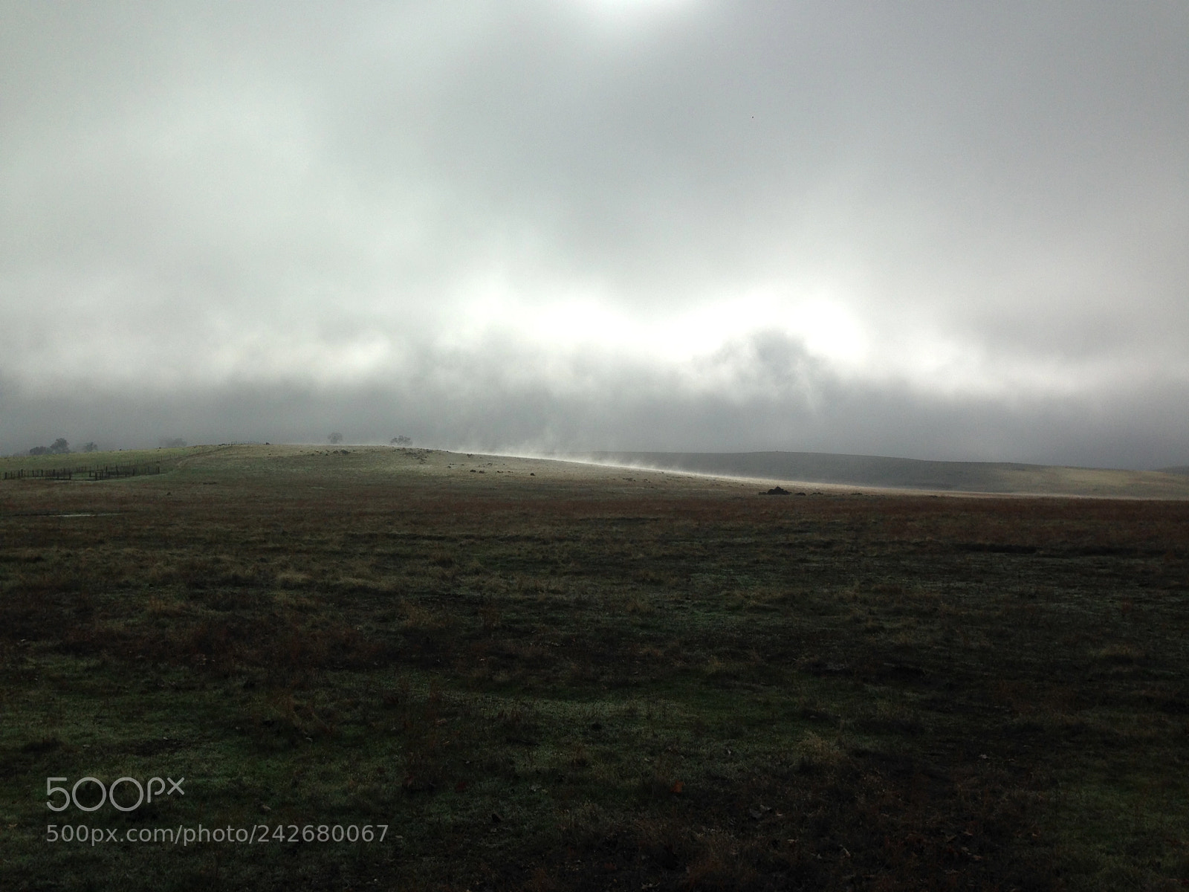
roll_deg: +0.4
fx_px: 1133
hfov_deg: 55.4
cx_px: 594
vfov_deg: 42.9
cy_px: 446
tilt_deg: +0.3
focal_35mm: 33
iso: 50
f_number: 2.4
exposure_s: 1/4926
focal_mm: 4.12
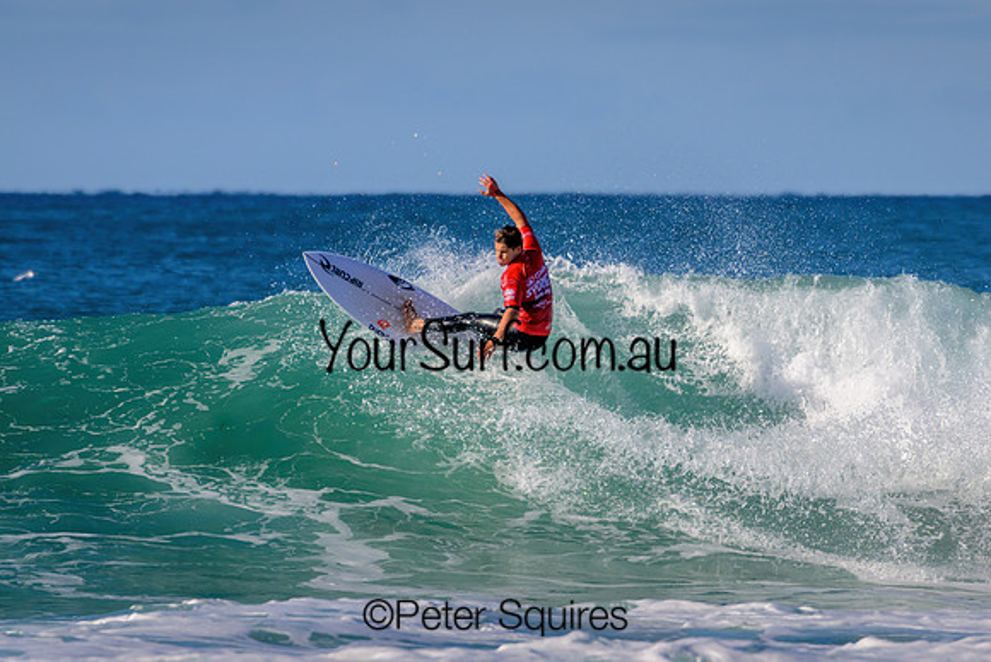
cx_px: 496
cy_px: 331
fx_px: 22026
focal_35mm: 800
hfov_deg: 2.6
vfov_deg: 1.7
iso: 900
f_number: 11
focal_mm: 800
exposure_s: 1/2500
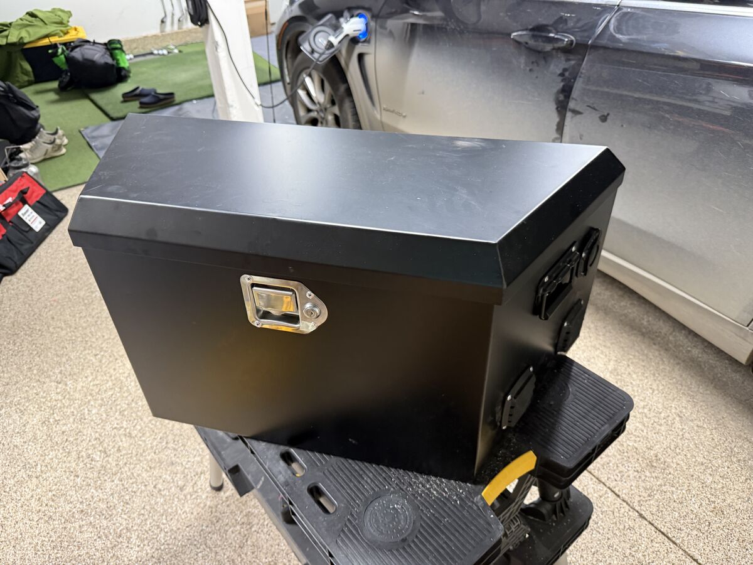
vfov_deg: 56.8
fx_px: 522
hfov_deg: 71.6
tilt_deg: -33.4
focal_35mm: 24
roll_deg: +2.3
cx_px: 376
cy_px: 282
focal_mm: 6.76
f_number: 1.78
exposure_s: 1/60
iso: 400
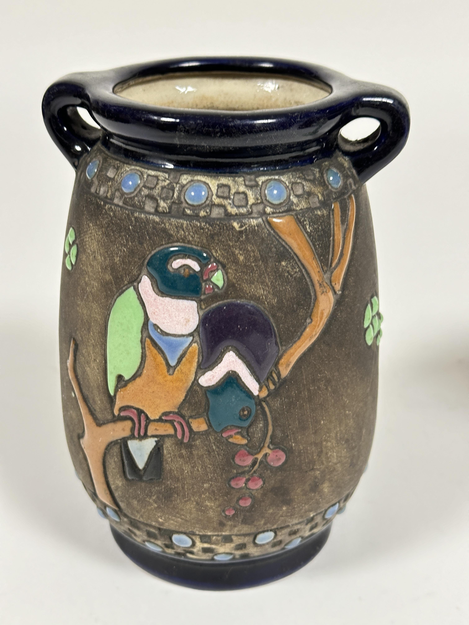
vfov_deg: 39.7
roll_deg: -0.5
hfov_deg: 30.3
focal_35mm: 48
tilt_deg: -26.7
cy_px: 312
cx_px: 234
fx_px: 867
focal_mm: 6.86
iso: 200
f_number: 1.78
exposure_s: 1/33
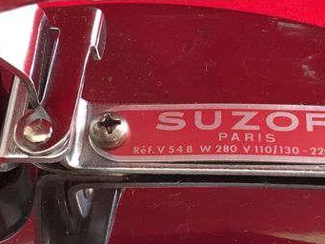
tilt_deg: -53.6
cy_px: 92
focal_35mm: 85
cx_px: 196
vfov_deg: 17.4
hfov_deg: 23.0
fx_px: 798
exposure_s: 1/33
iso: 100
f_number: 2.2
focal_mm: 4.15
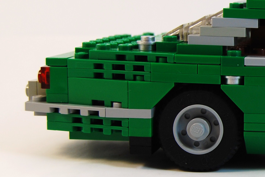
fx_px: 833
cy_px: 75
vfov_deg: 12.2
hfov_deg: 17.2
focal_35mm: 113
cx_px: 327
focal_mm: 28
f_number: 5.6
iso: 180
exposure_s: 1/125
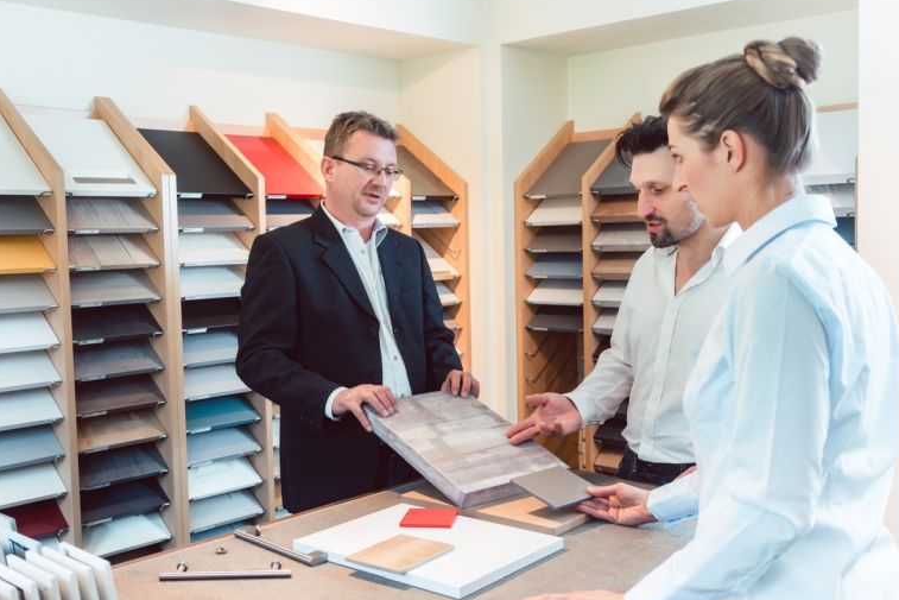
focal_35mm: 37
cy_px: 299
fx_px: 924
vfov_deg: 36.0
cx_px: 433
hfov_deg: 51.9
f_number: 4
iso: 640
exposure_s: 1/80
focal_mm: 35
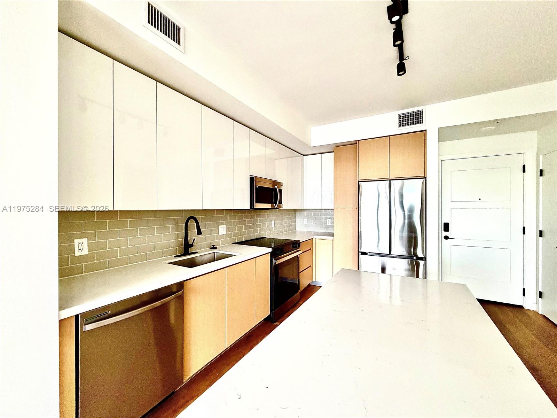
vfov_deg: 85.7
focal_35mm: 14
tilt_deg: -0.1
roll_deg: +1.6
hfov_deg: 102.1
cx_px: 278
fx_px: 225
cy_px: 209
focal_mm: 2.22
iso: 400
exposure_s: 1/60
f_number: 2.2
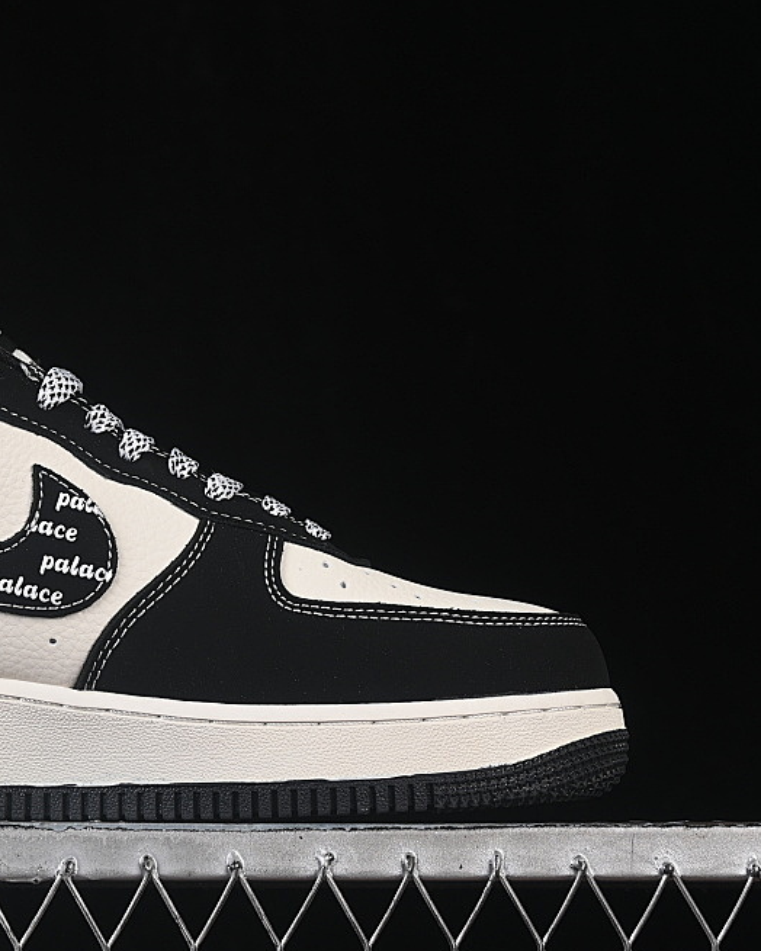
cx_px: 73
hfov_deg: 13.2
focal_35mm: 116
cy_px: 495
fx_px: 3266
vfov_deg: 16.6
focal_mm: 50
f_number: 8
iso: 160
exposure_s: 1/80
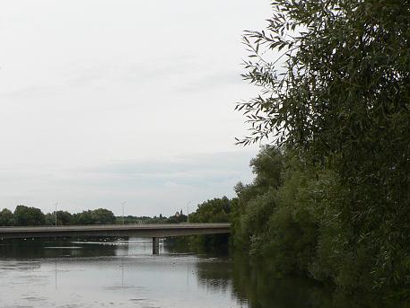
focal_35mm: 63
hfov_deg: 30.7
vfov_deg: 22.8
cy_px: 268
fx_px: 746
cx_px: 170
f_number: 3.6
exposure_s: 1/100
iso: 80
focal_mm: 6
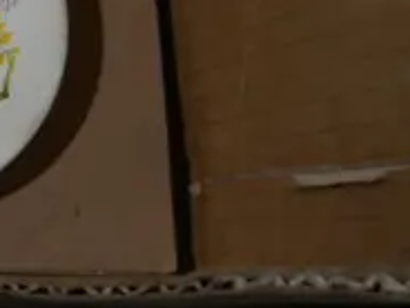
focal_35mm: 156
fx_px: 1848
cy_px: -364
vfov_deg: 8.8
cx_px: -617
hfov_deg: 10.6
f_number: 3.5
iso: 200
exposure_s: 1/60
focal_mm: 14
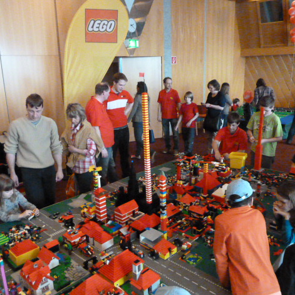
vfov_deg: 54.0
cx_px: 140
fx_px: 289
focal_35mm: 30
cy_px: 147
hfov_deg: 54.0
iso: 1600
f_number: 3.3
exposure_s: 1/100
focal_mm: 4.1
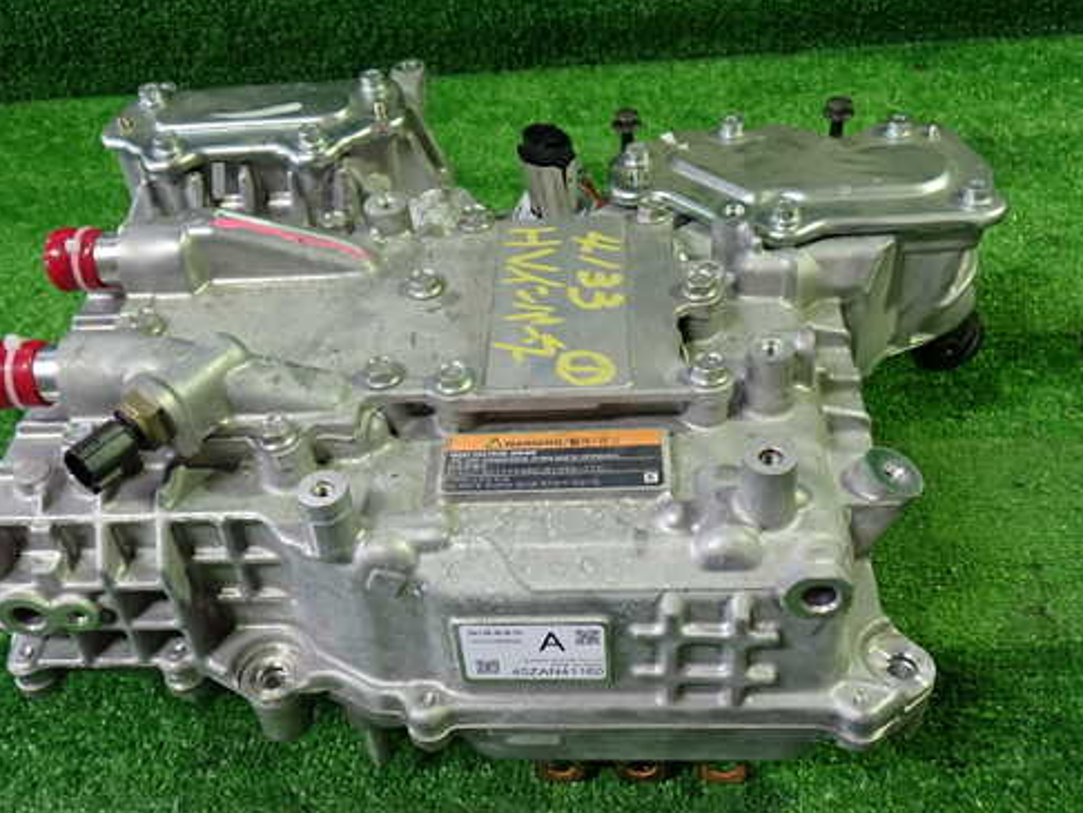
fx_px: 1158
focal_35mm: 37
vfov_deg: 38.7
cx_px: 486
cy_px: 441
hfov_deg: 50.0
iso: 250
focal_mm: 5.4
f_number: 2.3
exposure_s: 1/30
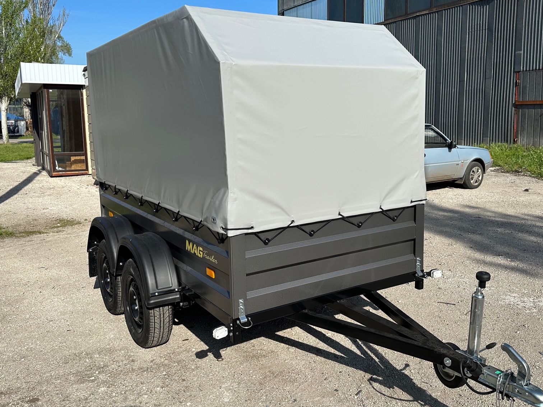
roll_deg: +0.8
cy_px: 203
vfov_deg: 44.2
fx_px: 502
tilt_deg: -8.8
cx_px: 287
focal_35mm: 32
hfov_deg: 56.8
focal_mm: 6.86
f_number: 1.78
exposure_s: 1/5525
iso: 80
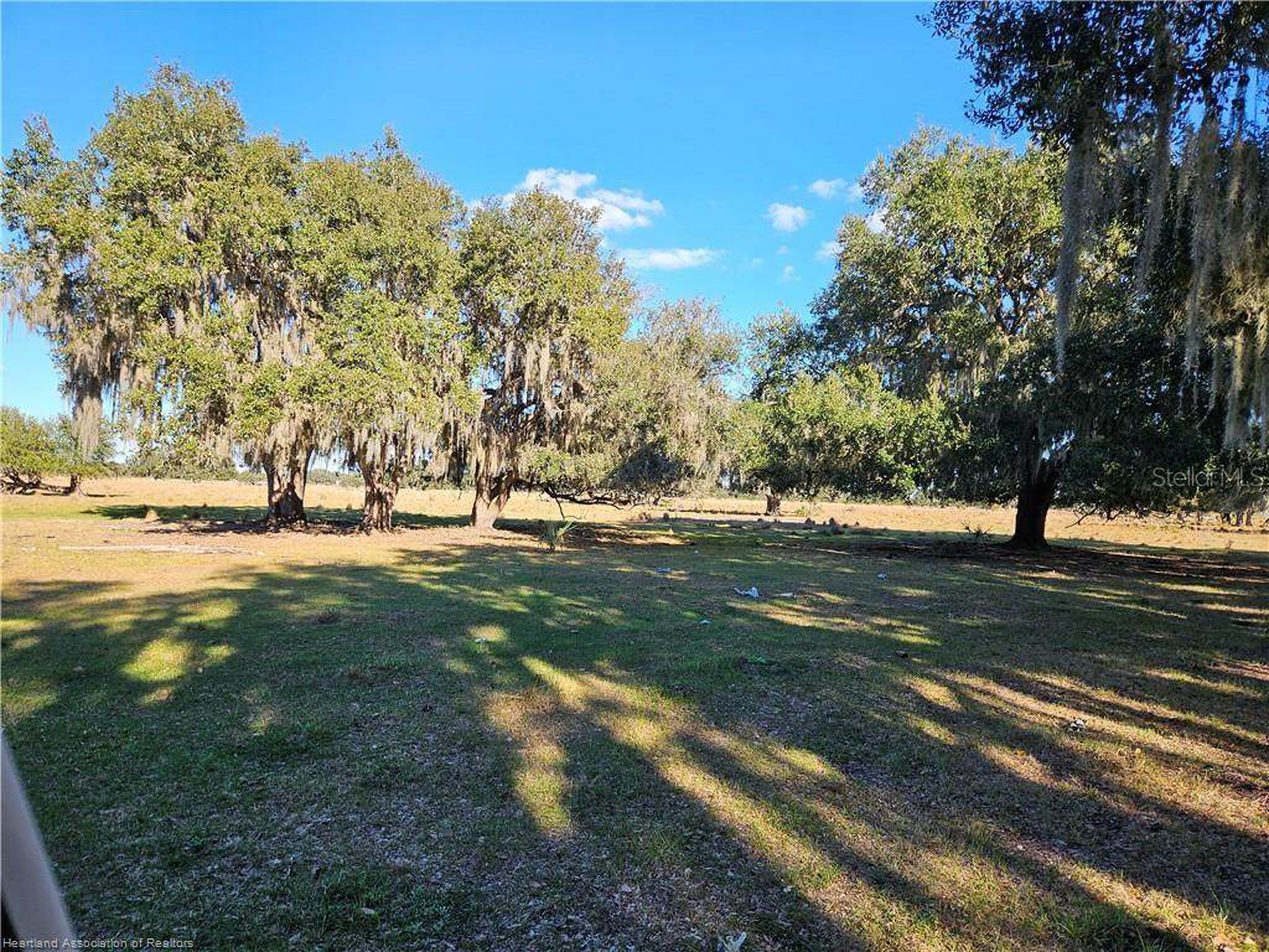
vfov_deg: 58.9
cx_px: 634
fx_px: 843
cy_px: 476
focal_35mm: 23
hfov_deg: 73.9
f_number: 1.8
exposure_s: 1/659
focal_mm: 5.4
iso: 25
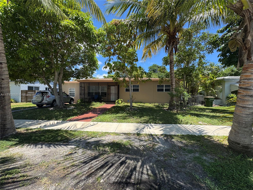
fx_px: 102
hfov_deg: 102.1
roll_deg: -0.7
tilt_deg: -0.7
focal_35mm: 14
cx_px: 126
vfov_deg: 85.7
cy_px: 95
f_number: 2.2
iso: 40
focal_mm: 2.22
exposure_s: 1/812
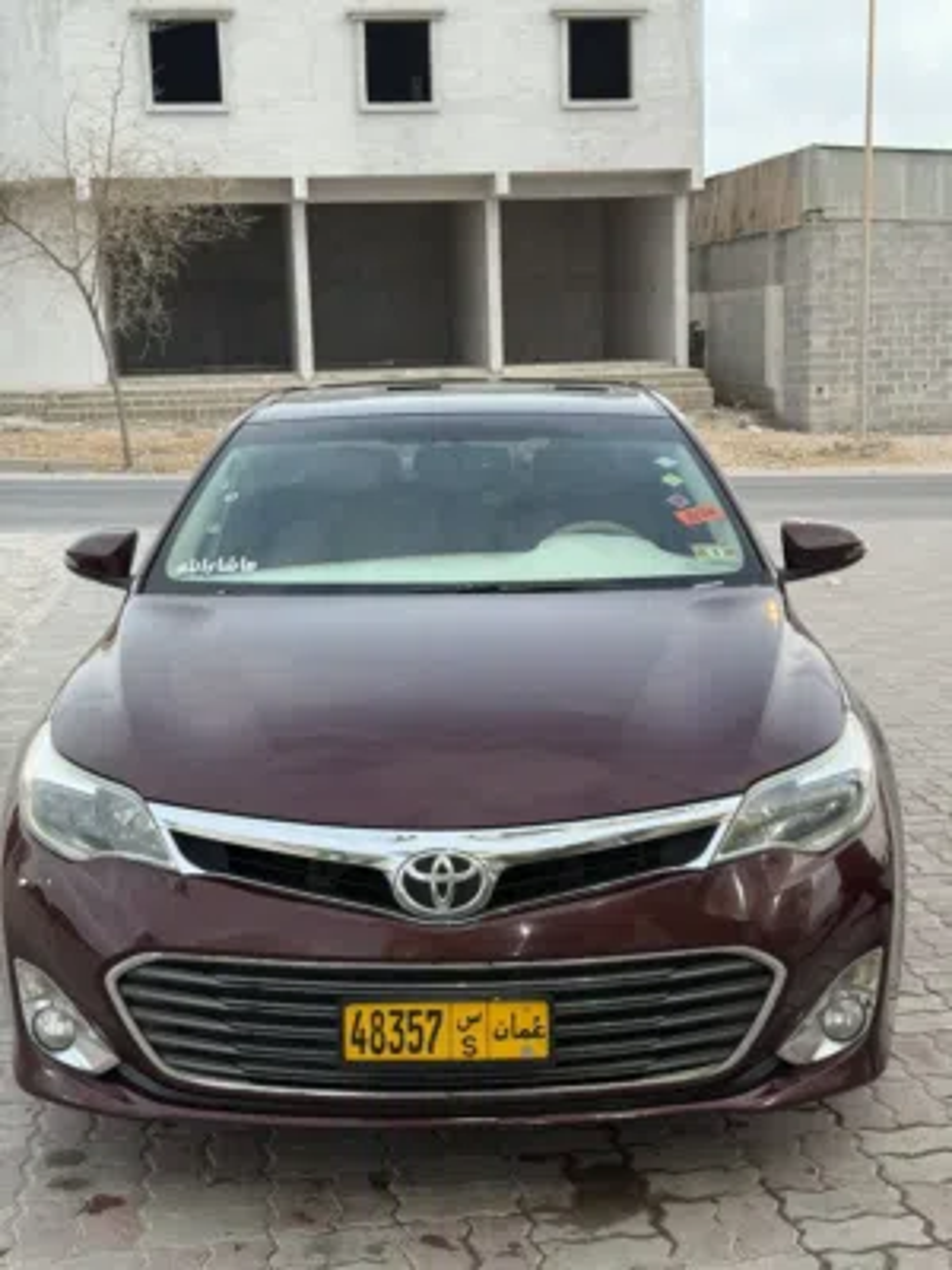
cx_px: 476
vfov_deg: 39.7
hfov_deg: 30.3
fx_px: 1760
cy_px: 635
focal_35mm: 48
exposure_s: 1/100
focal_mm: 6.76
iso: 160
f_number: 1.78
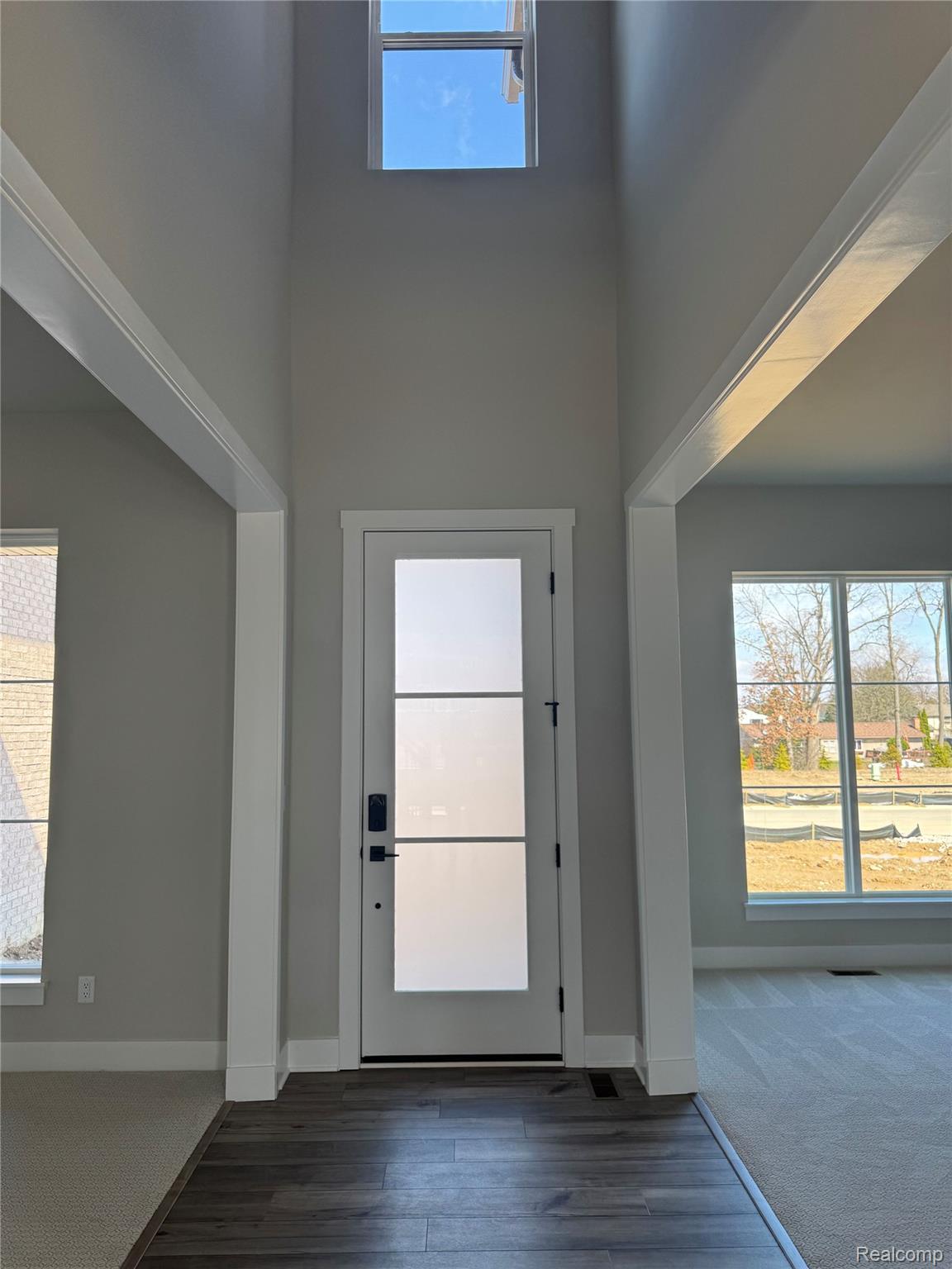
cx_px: 476
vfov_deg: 71.6
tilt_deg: +6.5
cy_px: 634
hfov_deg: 56.8
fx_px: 880
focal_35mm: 24
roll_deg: +1.6
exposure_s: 1/240
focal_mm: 6.76
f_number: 1.78
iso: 80
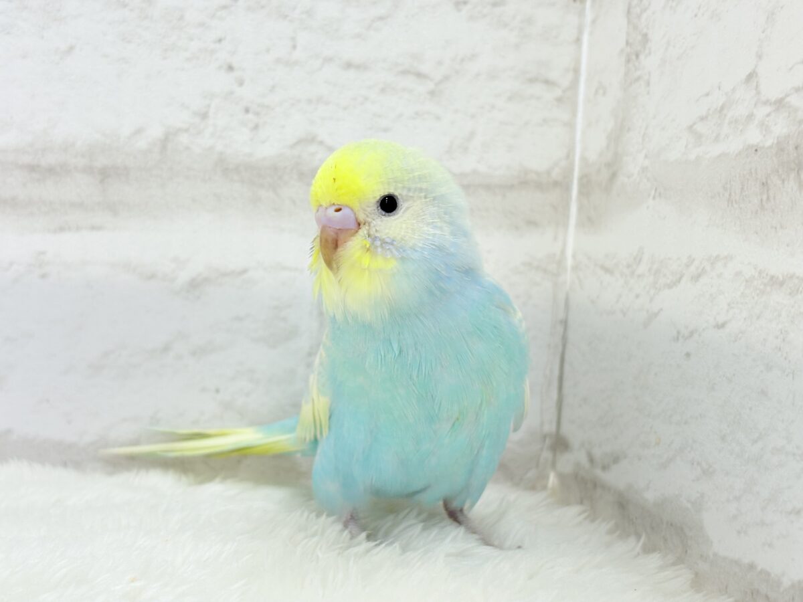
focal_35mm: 52
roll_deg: -2.0
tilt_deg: -2.6
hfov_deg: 36.8
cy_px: 301
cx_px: 402
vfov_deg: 28.0
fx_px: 1206
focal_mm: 5.96
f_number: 1.6
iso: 40
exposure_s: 1/50
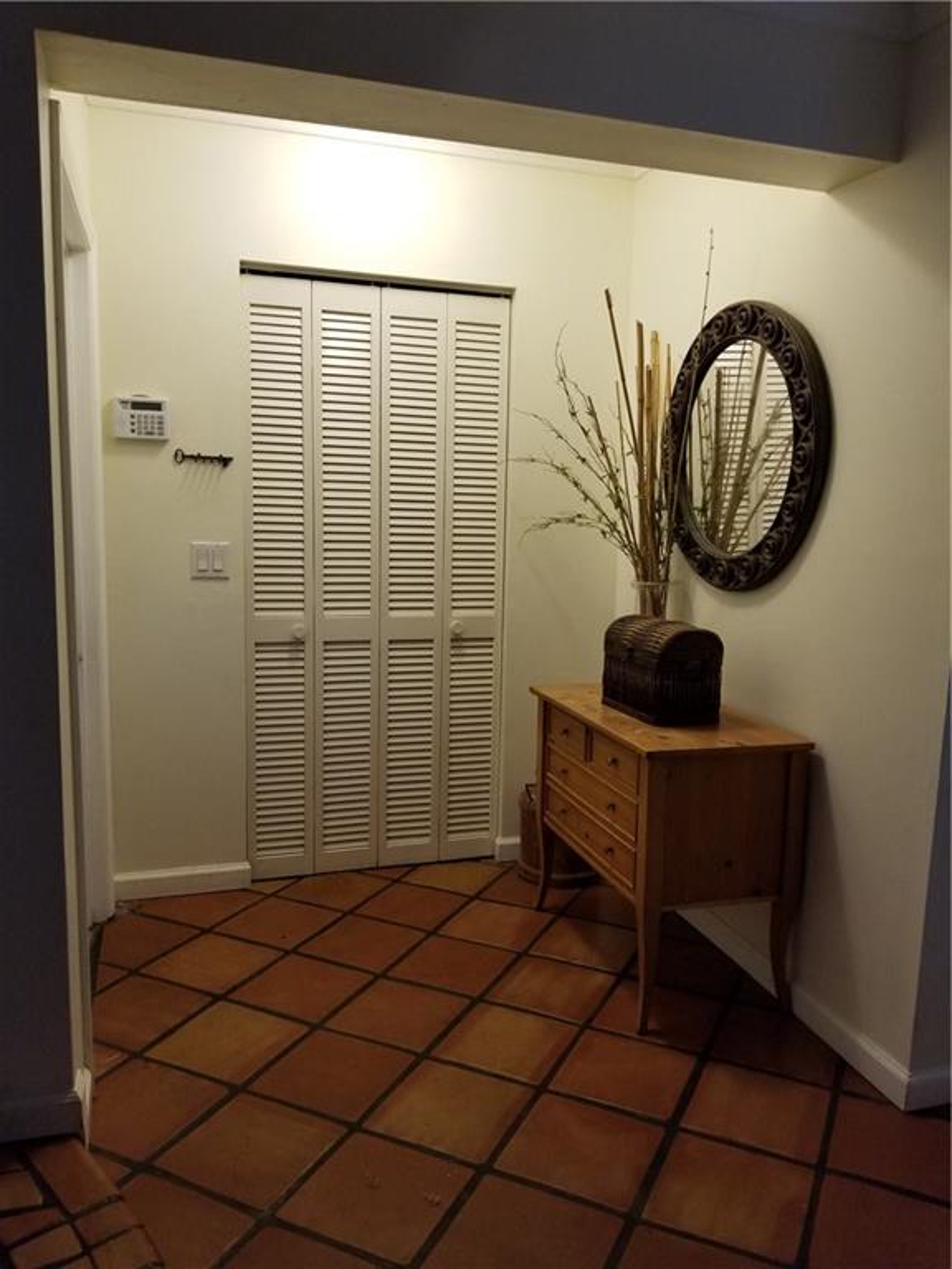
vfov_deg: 67.3
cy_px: 634
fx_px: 953
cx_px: 476
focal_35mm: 26
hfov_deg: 53.1
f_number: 1.7
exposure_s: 1/40
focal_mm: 4.25
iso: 160
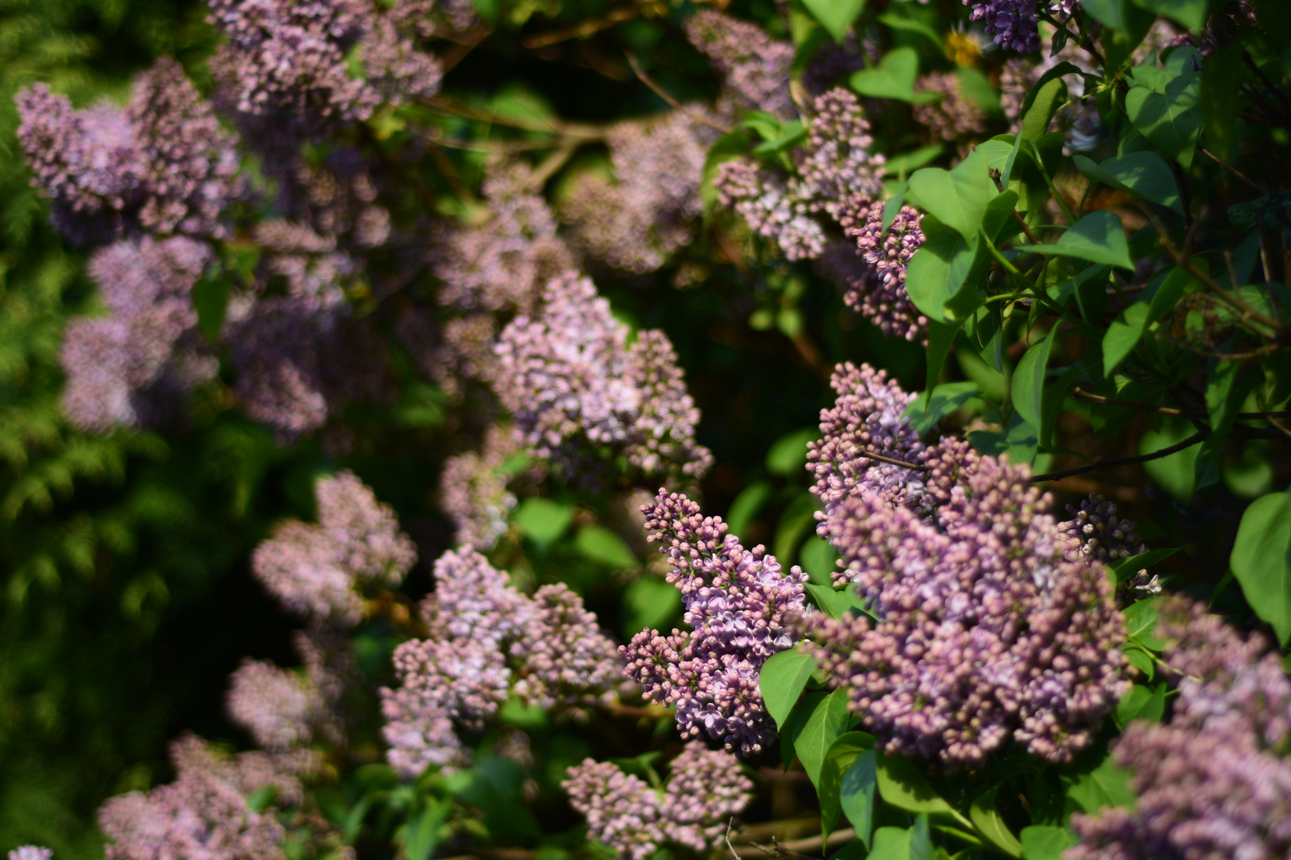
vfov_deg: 18.2
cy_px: 430
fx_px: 2689
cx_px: 646
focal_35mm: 75
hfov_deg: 27.0
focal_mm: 50
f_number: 1.8
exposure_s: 1/800
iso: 100
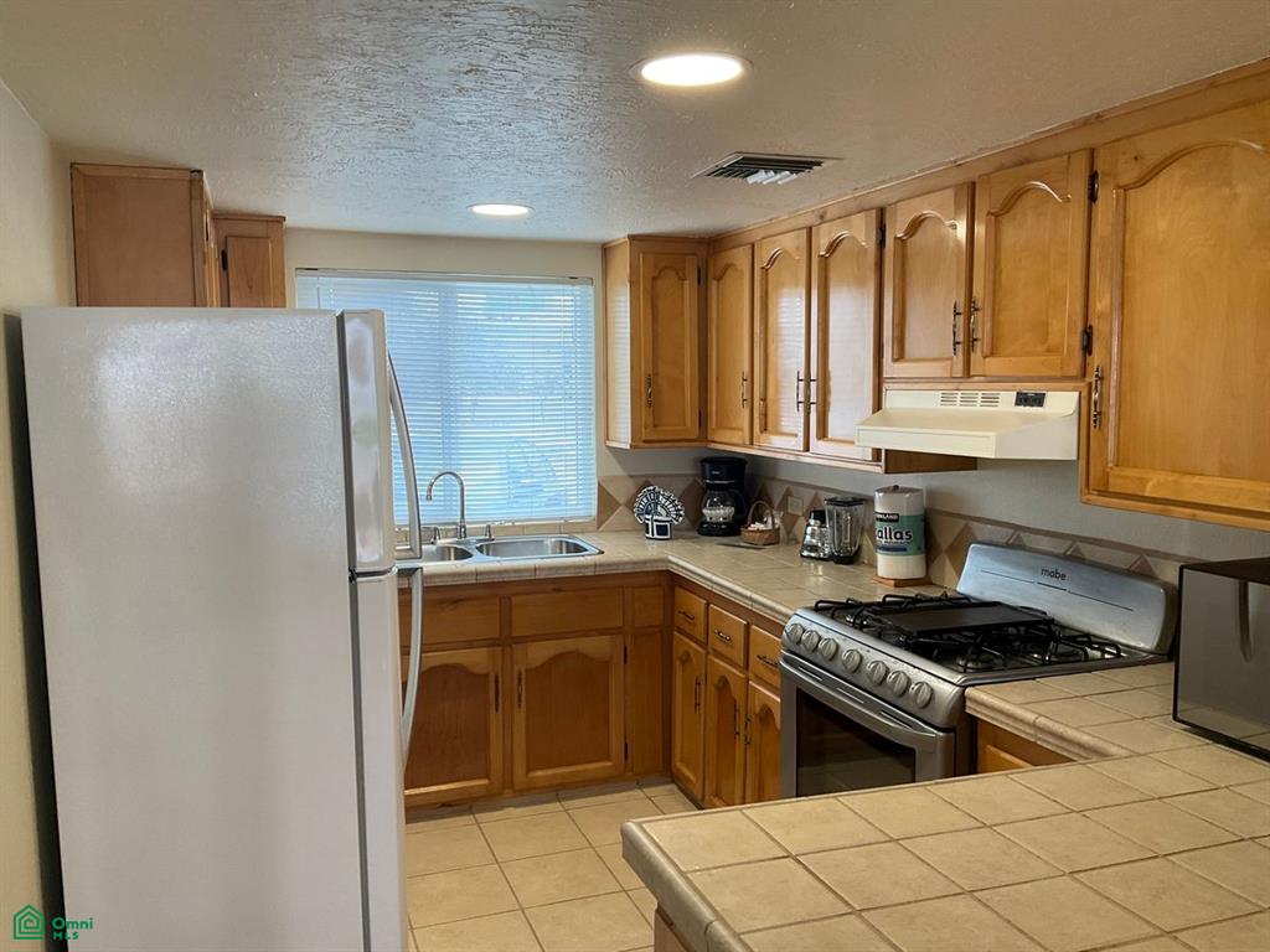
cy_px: 476
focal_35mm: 29
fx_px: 1064
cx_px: 635
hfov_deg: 61.7
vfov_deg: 48.2
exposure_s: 1/118
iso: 64
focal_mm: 3
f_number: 1.8
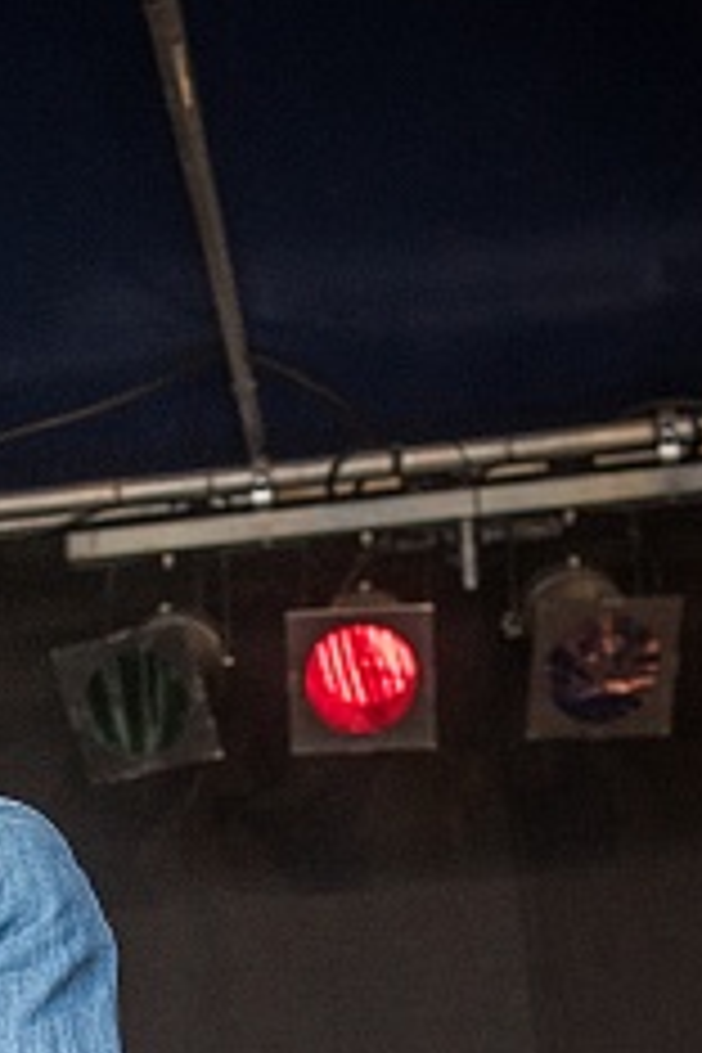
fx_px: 3246
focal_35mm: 111
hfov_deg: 12.2
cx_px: -43
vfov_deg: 17.7
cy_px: 1210
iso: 640
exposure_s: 1/125
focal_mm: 36
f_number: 2.8
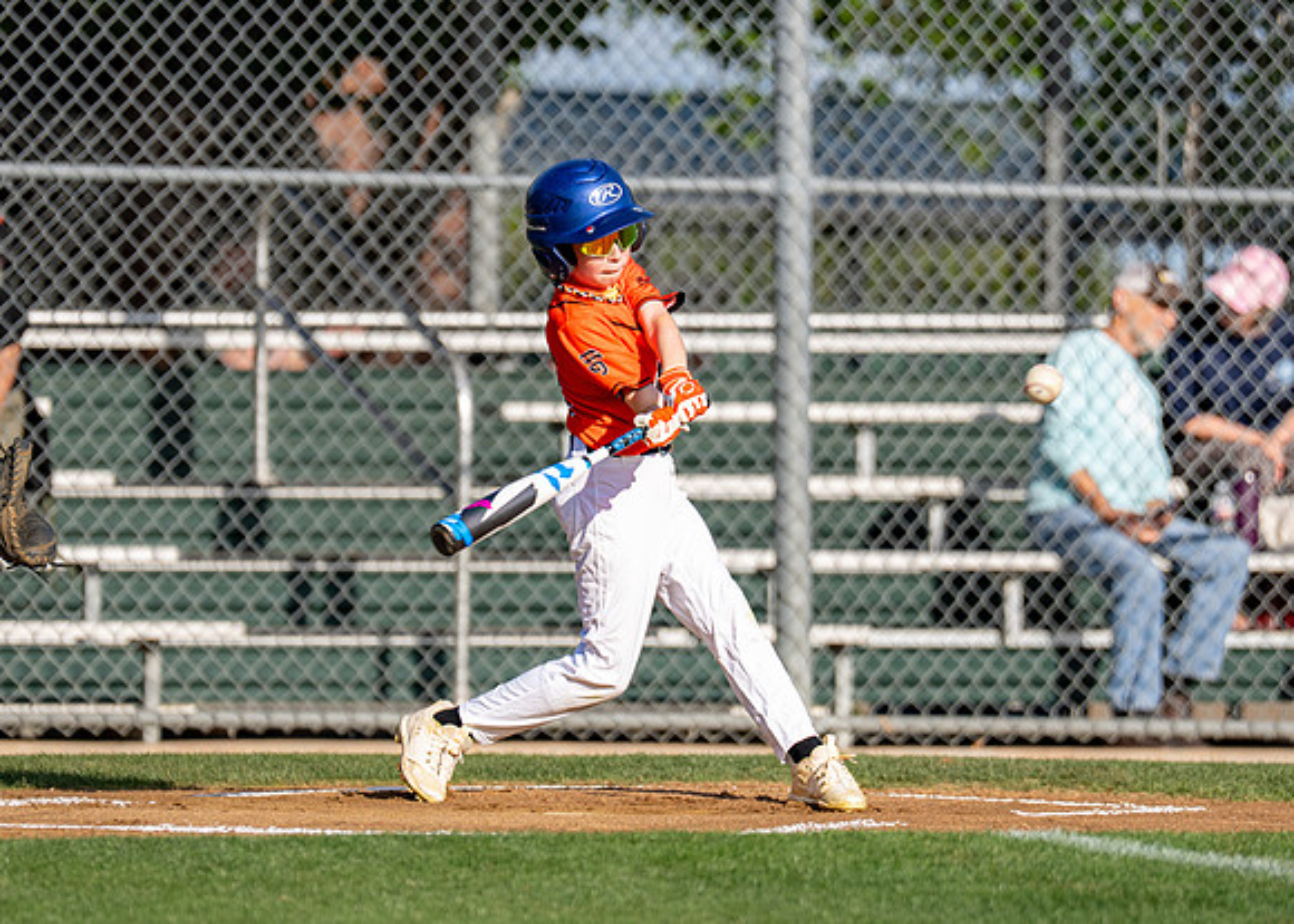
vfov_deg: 3.8
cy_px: 423
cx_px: 598
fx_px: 14088
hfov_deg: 5.3
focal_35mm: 383
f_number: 2.8
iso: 100
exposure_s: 1/2000
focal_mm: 200
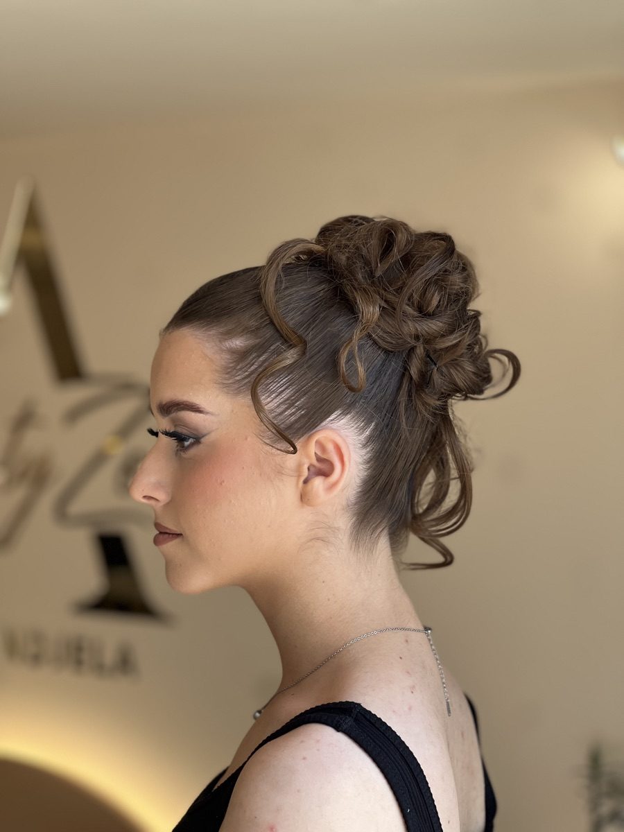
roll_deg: +0.3
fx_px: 1851
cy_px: 416
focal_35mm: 77
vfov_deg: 25.3
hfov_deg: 19.1
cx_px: 312
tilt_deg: -1.1
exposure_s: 1/121
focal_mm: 9
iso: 50
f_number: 2.8
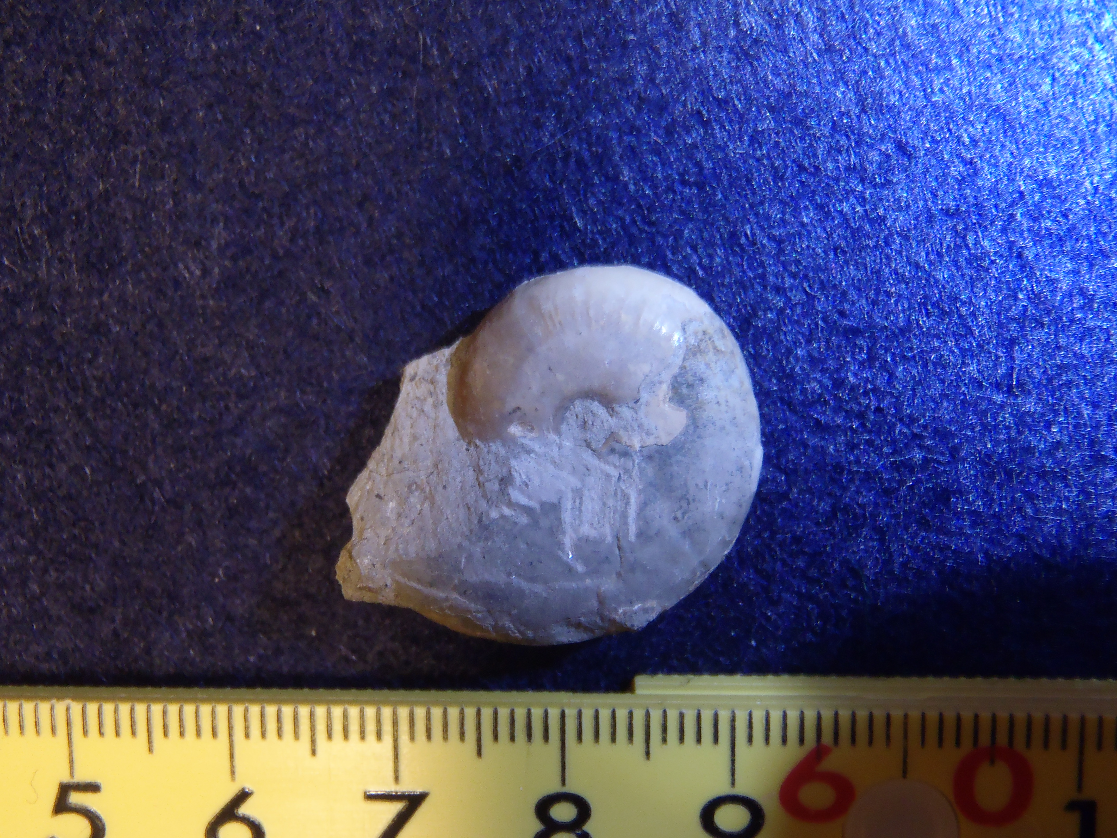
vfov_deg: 38.7
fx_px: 1194
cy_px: 419
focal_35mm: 37
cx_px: 558
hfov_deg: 50.1
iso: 250
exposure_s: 1/4
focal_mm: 6.64
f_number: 4.7
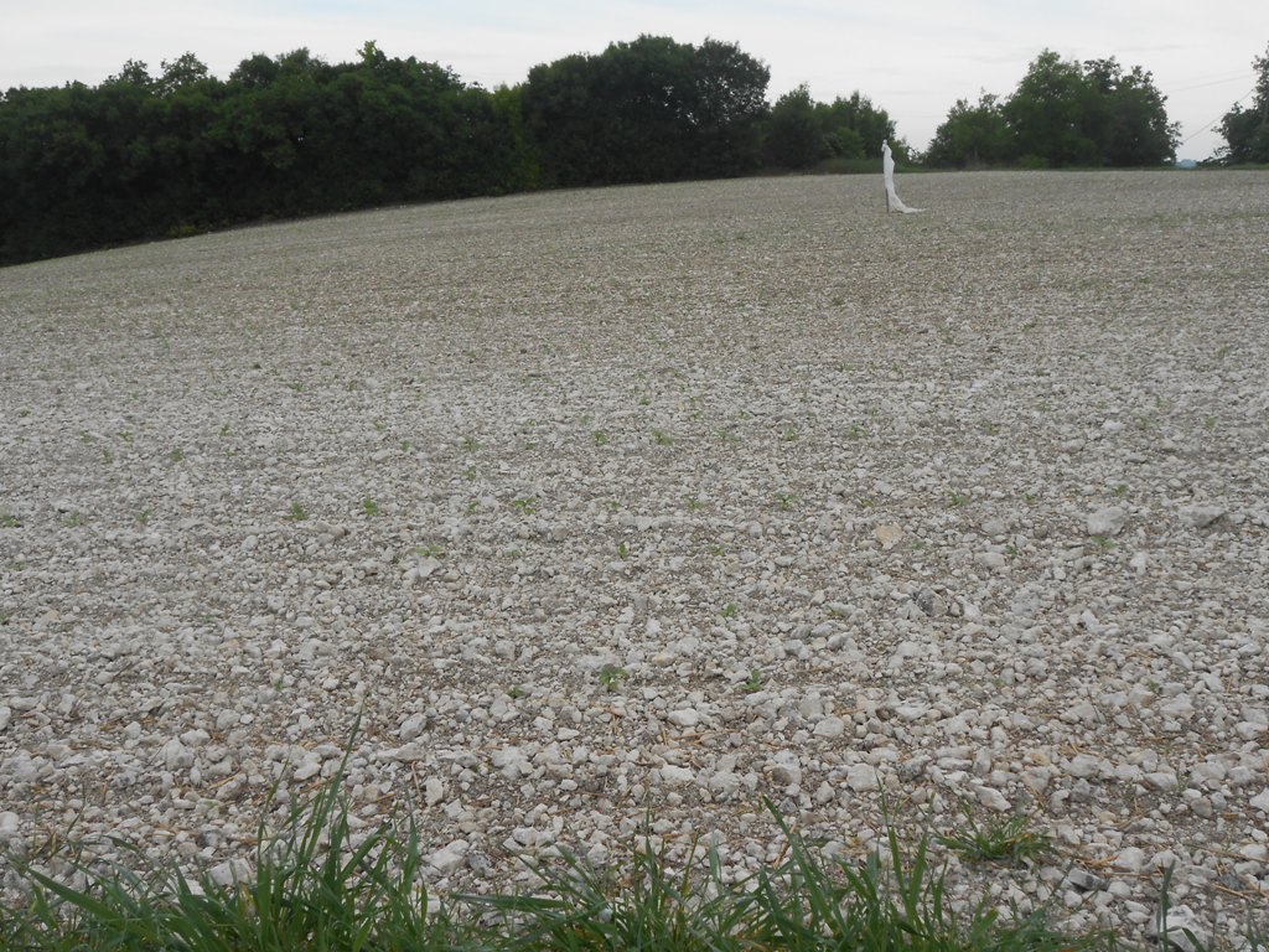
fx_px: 1393
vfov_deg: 37.7
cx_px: 634
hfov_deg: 49.0
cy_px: 476
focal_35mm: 38
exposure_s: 1/200
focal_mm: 6.8
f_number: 4.2
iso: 80
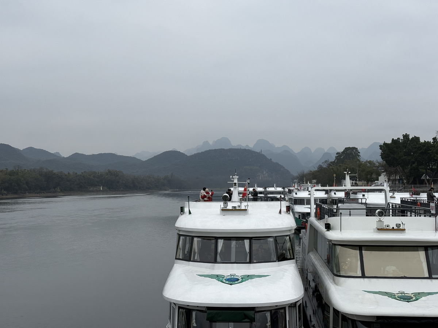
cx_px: 219
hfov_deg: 36.8
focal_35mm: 52
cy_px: 164
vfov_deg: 28.0
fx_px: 658
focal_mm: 5.96
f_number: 1.6
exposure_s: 1/782
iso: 32
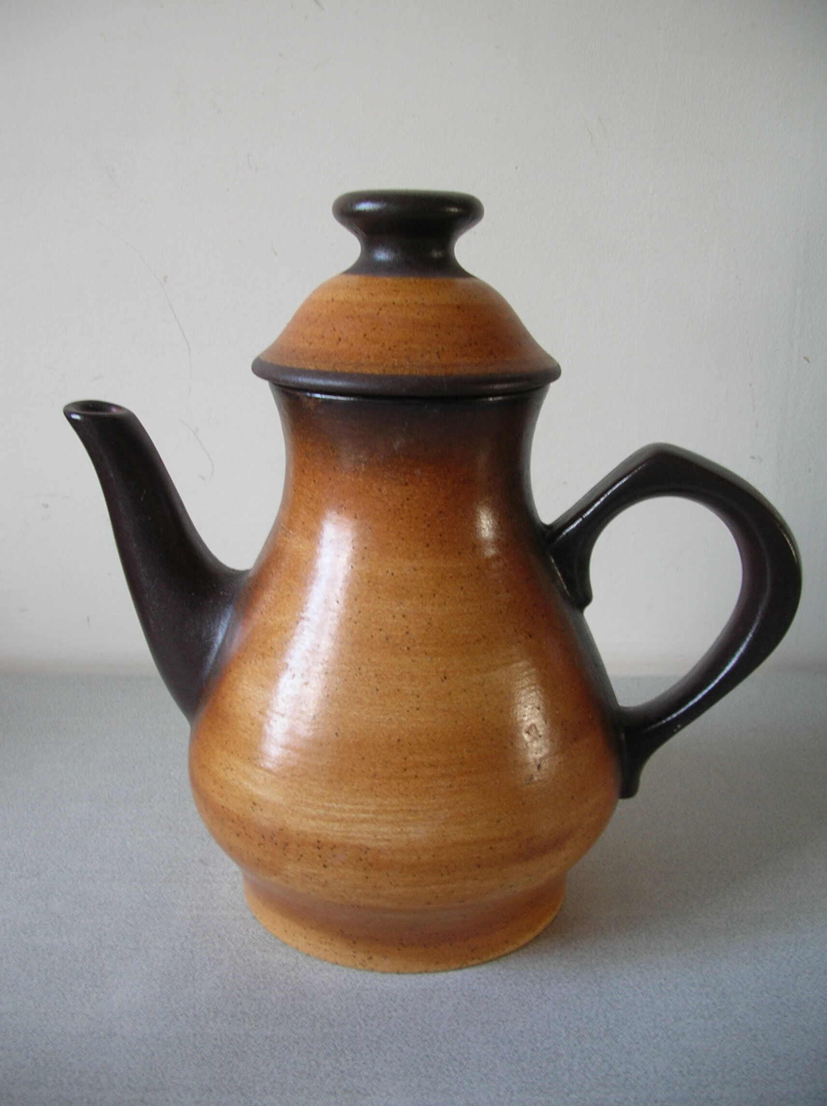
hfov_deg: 40.6
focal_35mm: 35
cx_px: 414
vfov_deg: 52.7
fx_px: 1117
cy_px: 553
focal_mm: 5.8
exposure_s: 1/11
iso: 50
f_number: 2.8
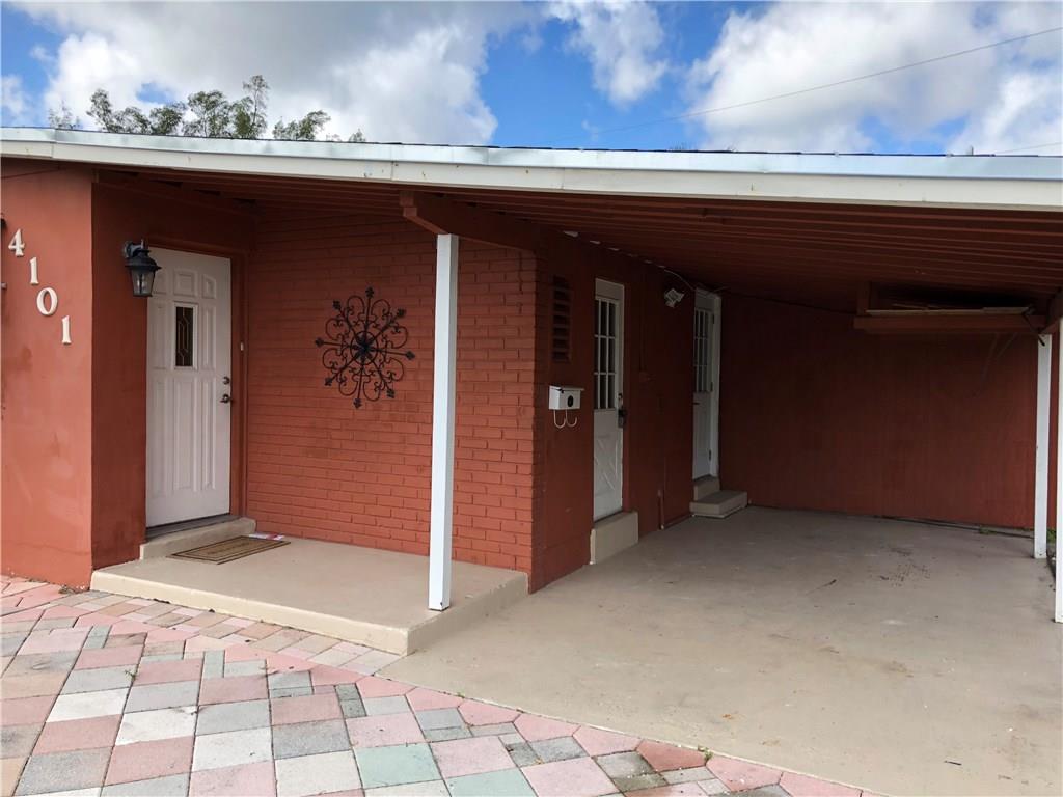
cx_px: 532
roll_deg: -1.7
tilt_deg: -0.1
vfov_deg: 49.7
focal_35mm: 28
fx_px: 860
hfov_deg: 63.4
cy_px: 398
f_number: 1.8
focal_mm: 3.99
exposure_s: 1/827
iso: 20
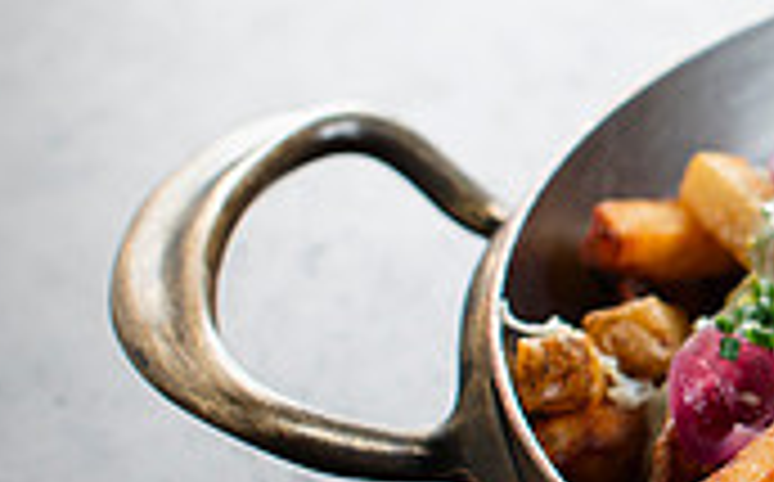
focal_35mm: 204
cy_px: 384
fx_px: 4298
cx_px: 1331
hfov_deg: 9.8
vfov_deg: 6.4
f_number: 4.5
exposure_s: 1/250
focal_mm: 50
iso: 200
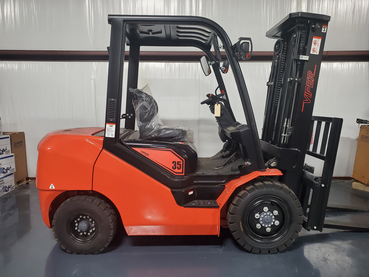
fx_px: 277
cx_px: 184
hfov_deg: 67.3
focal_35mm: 26
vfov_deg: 53.1
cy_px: 138
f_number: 2.4
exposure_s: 1/39
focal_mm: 4.3
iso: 500
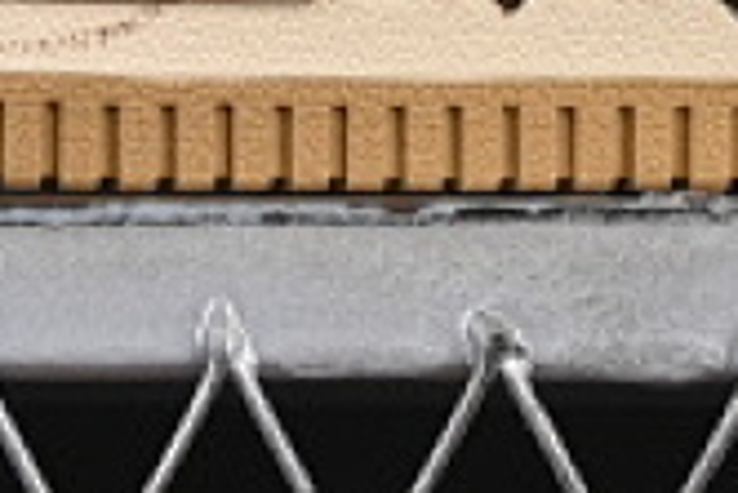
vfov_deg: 2.8
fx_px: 10012
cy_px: -791
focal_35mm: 488
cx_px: 947
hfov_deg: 4.2
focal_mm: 50
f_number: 8
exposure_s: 1/80
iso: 160
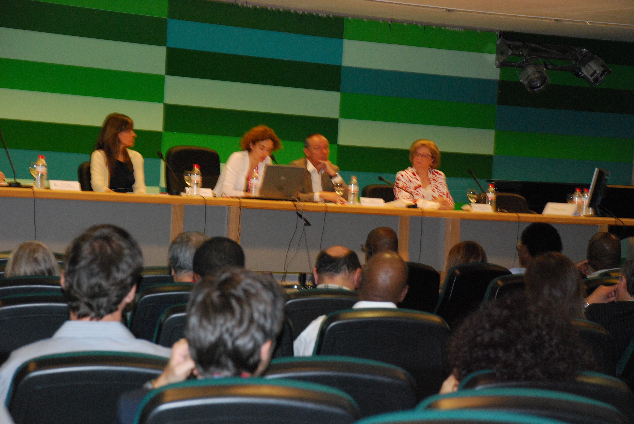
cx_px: 317
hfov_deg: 17.0
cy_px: 212
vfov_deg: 11.5
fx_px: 2116
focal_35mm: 120
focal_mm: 80
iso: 1600
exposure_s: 1/60
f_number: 5.6
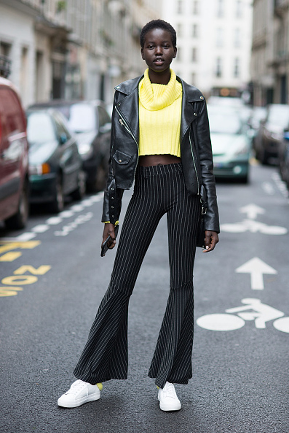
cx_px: 144
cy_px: 216
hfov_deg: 16.1
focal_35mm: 85
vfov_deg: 23.9
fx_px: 1021
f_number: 2.2
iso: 250
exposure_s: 1/250
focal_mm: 85
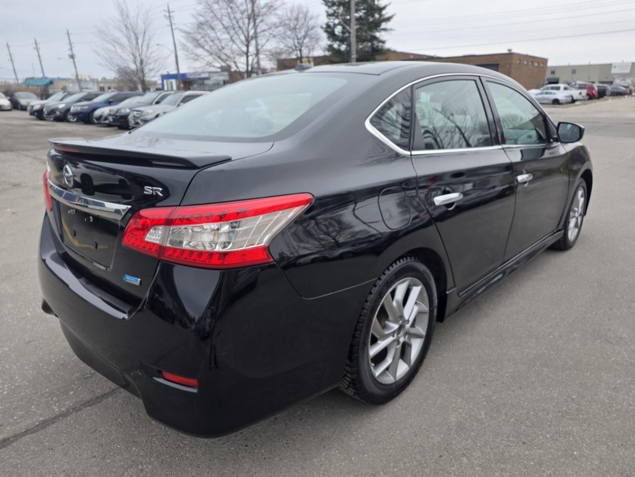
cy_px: 238
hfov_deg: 73.9
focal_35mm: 23
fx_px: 422
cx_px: 318
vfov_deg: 58.9
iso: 80
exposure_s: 1/1742
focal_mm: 6.25
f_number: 1.7
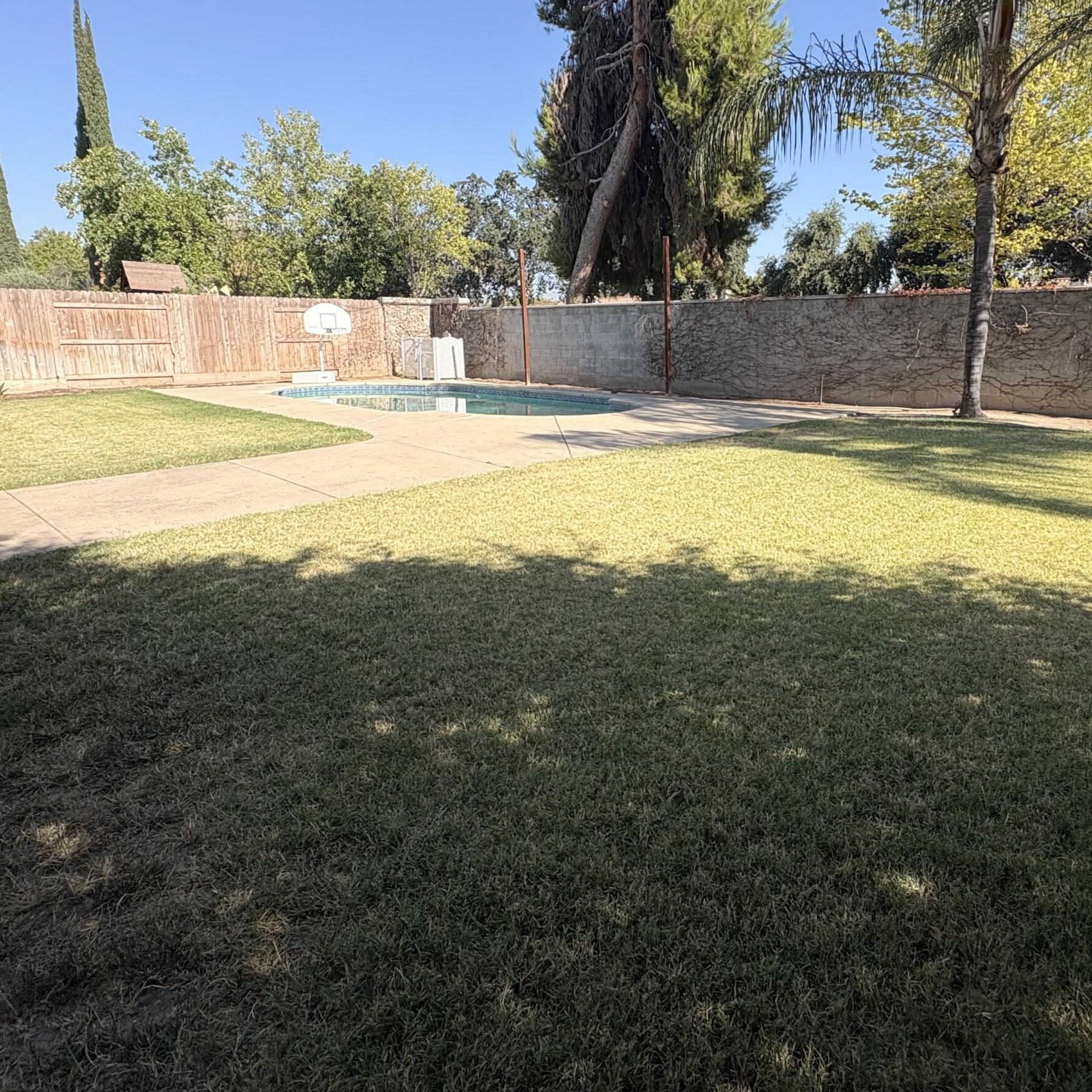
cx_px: 653
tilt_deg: -11.0
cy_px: 503
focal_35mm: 21
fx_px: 749
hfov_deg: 71.4
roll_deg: +0.6
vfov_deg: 72.0
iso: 40
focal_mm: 2.22
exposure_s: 1/1143
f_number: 2.2
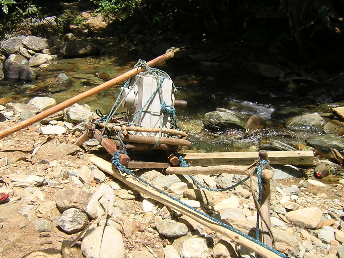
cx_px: 172
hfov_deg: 46.8
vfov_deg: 36.0
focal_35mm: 40
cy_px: 129
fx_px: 398
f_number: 5.4
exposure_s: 1/221
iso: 100
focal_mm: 5.2
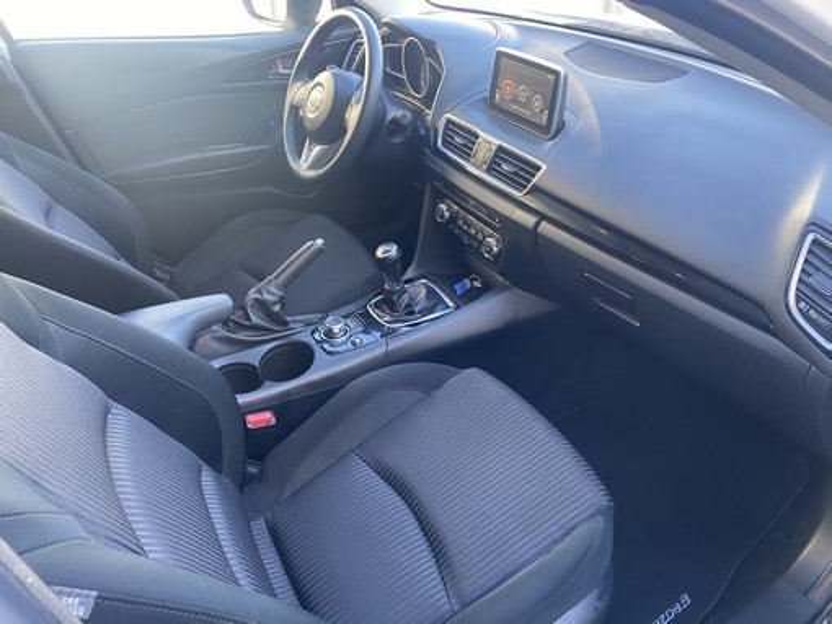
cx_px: 416
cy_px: 312
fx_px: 625
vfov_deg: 53.1
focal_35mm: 26
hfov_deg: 67.3
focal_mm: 4.25
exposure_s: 1/75
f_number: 1.8
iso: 125
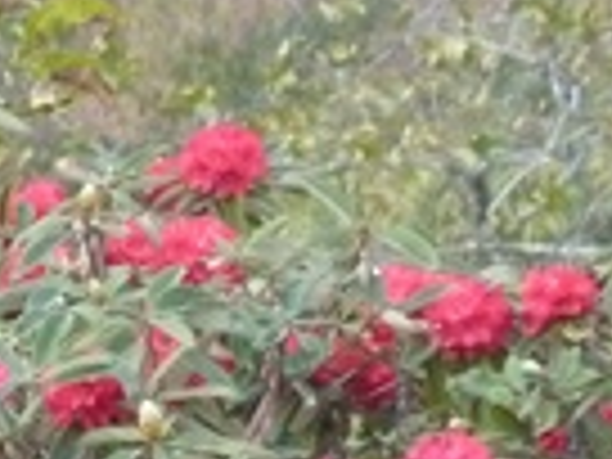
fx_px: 25300
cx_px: -508
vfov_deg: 1.0
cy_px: 644
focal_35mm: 1431
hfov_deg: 1.4
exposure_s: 1/500
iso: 800
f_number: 4.9
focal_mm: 49.2
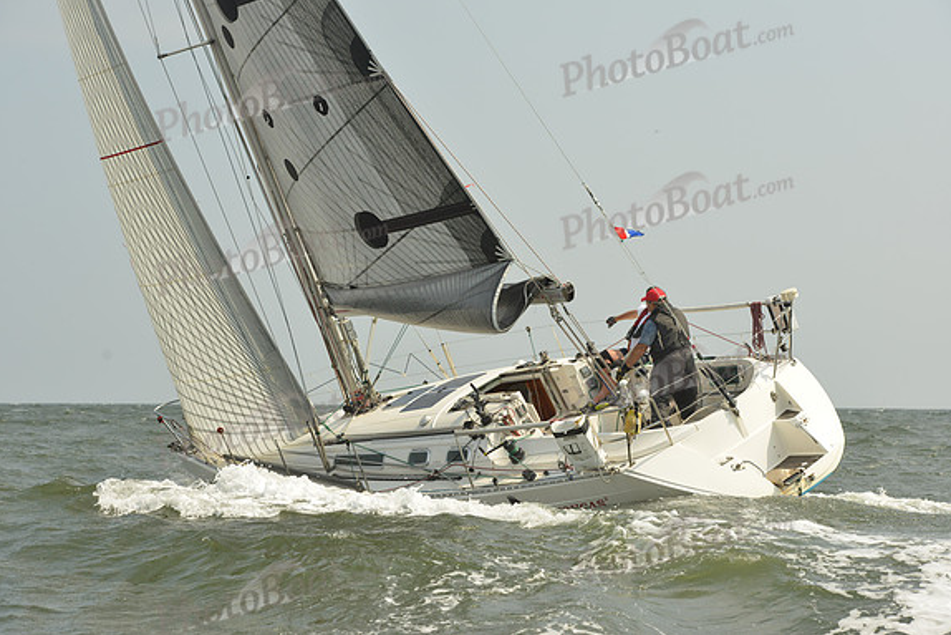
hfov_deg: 21.2
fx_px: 2536
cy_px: 316
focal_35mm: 96
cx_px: 476
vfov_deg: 14.3
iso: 320
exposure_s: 1/1250
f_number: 8
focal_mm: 95
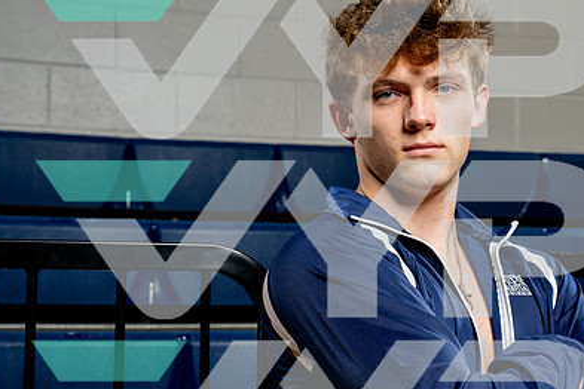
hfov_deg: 23.2
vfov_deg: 15.7
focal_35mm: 87
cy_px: 240
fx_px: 1411
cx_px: 415
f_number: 8
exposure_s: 1/250
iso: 320
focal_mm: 59
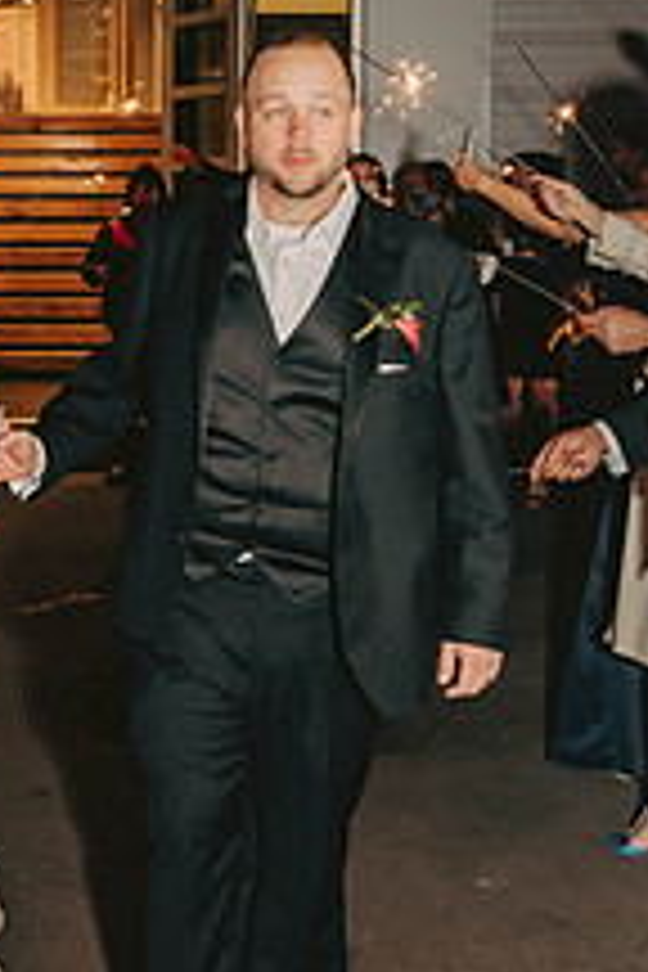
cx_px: 32
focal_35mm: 75
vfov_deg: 26.9
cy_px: 333
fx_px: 2025
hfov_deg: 17.8
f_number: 4
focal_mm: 36
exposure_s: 1/125
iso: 1250
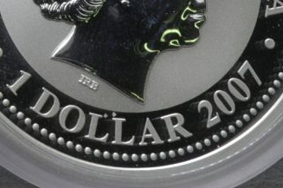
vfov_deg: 5.7
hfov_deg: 8.3
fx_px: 1845
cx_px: -314
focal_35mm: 235
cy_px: -220
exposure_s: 1/250
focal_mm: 32
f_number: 14
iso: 400
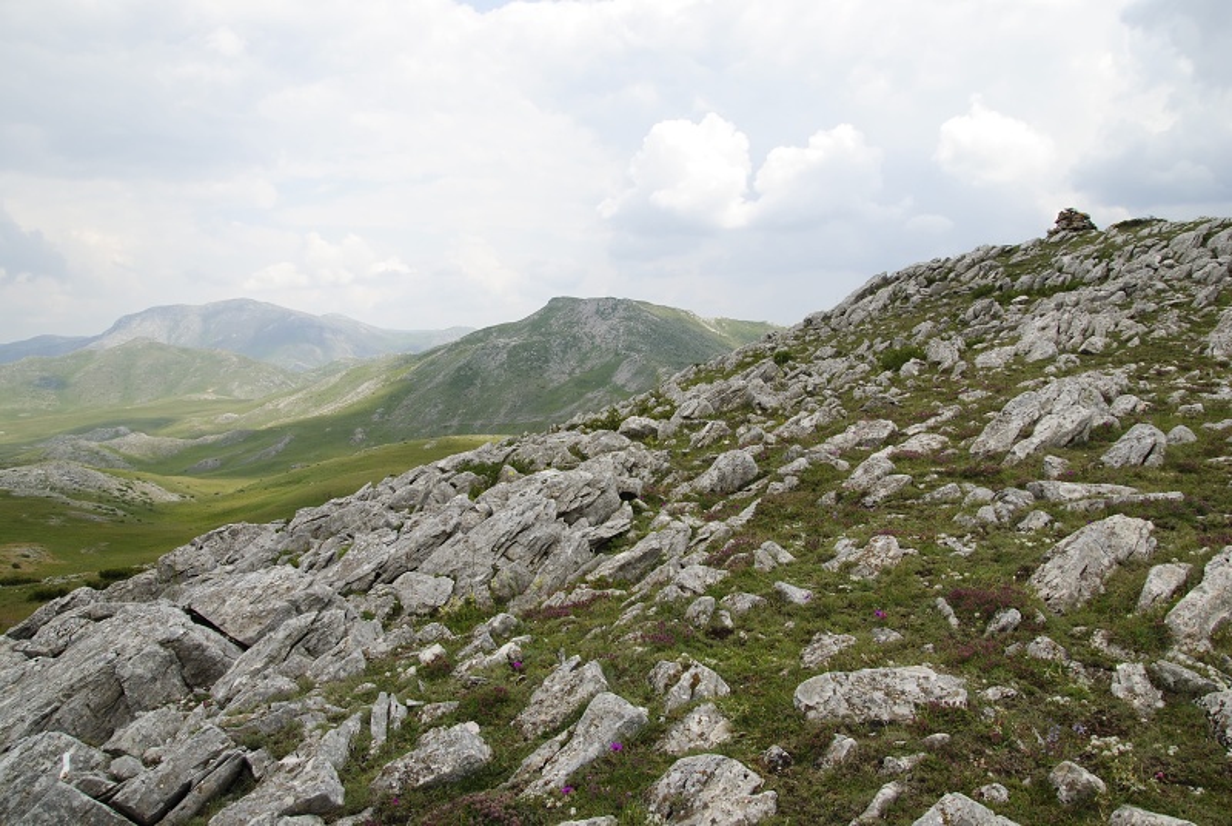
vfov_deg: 48.1
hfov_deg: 67.3
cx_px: 616
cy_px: 413
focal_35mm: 27
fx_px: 925
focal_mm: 18
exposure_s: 1/100
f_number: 9
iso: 100
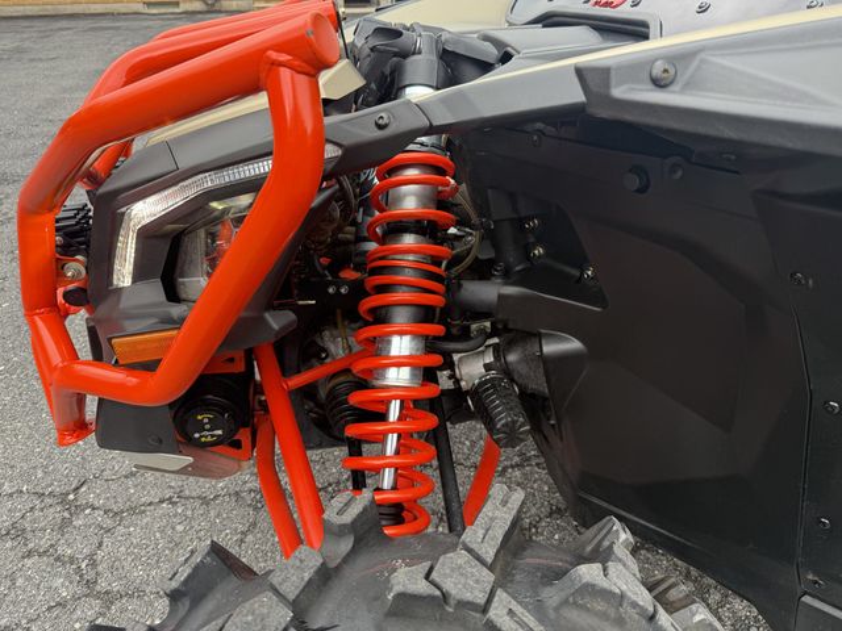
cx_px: 421
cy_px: 316
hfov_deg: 71.6
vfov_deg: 56.8
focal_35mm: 24
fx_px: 584
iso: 100
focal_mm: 6.76
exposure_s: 1/137
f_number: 1.78
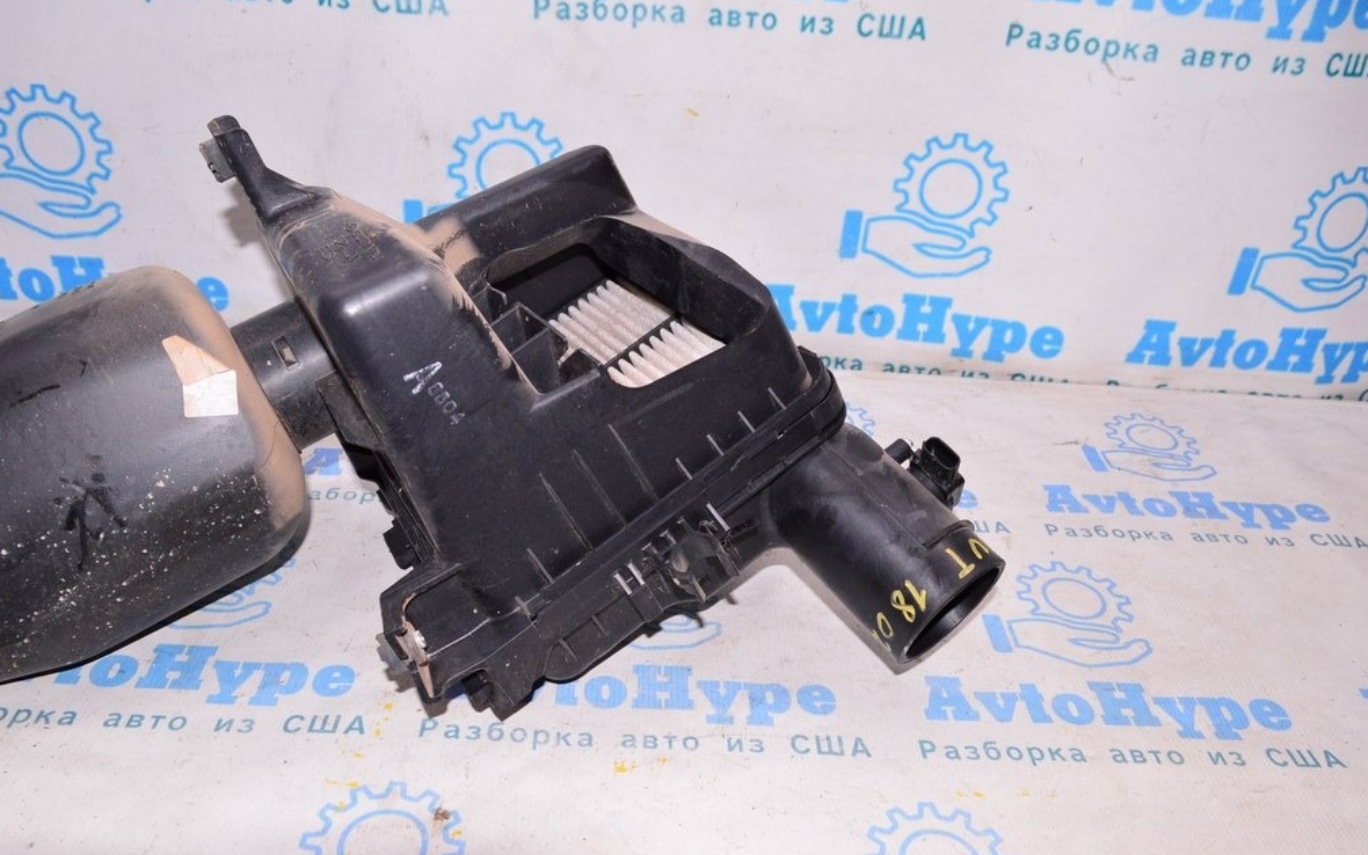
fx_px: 1156
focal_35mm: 31
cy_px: 437
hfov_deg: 61.2
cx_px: 677
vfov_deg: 40.6
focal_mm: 20
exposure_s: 1/160
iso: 1600
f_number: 8
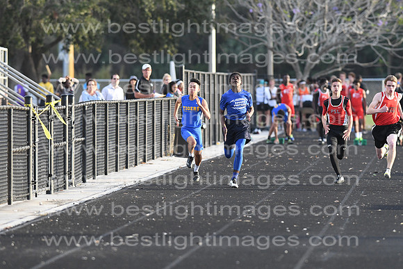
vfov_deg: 3.1
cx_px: 202
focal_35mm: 450
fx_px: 5038
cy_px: 134
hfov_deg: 4.6
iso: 2000
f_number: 4
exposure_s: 1/2000
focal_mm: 300
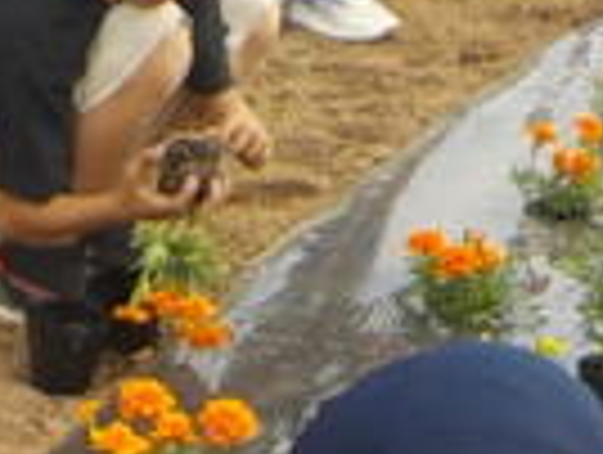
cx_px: -94
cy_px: 868
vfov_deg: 9.8
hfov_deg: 13.4
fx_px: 2495
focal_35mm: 143
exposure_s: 1/500
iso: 125
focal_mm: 4.1
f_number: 3.3
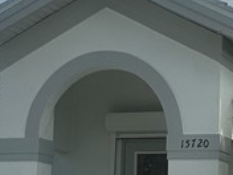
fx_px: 942
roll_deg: -2.1
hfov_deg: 14.1
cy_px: 135
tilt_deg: +6.3
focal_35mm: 140
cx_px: 146
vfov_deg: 10.6
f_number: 1.78
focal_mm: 6.86
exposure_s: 1/5848
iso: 80
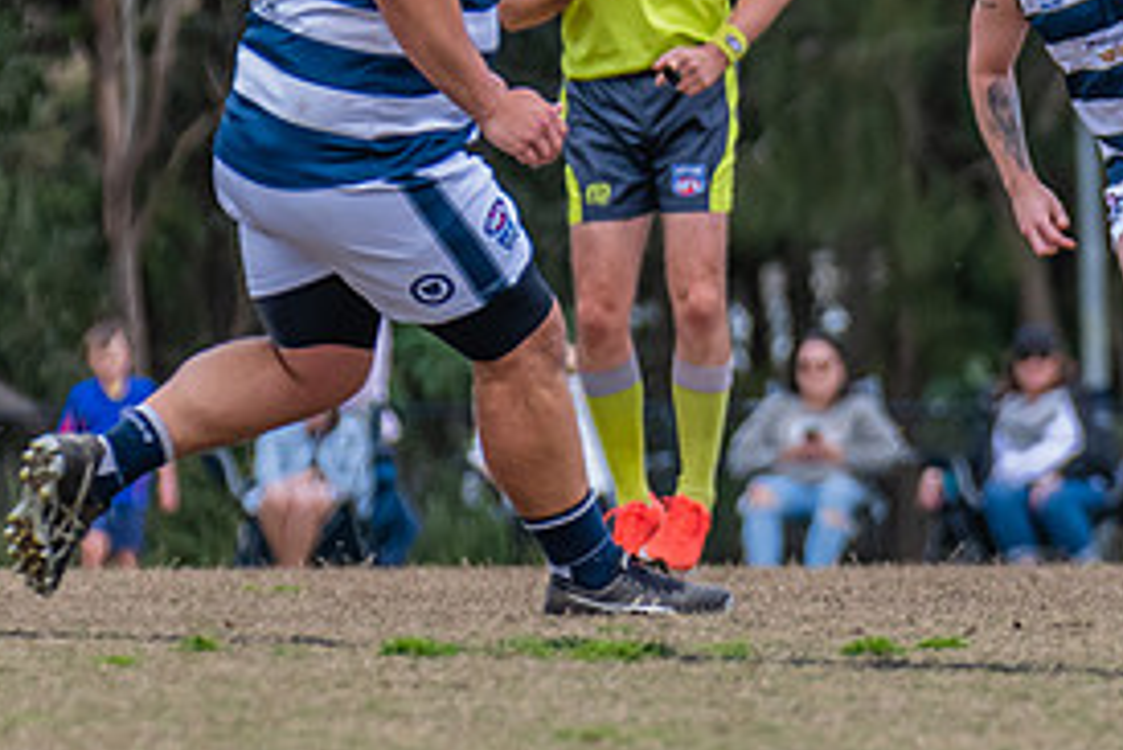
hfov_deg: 2.2
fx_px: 28744
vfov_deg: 1.5
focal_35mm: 921
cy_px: 10
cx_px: 1774
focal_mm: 270
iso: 800
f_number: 5
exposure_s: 1/2000
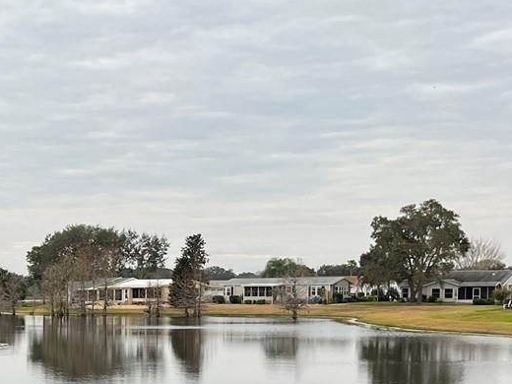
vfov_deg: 18.1
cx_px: -58
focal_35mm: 80
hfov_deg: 22.9
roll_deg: +0.7
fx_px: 1183
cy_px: 365
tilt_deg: -3.6
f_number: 1.6
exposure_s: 1/631
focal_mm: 5.1
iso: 50
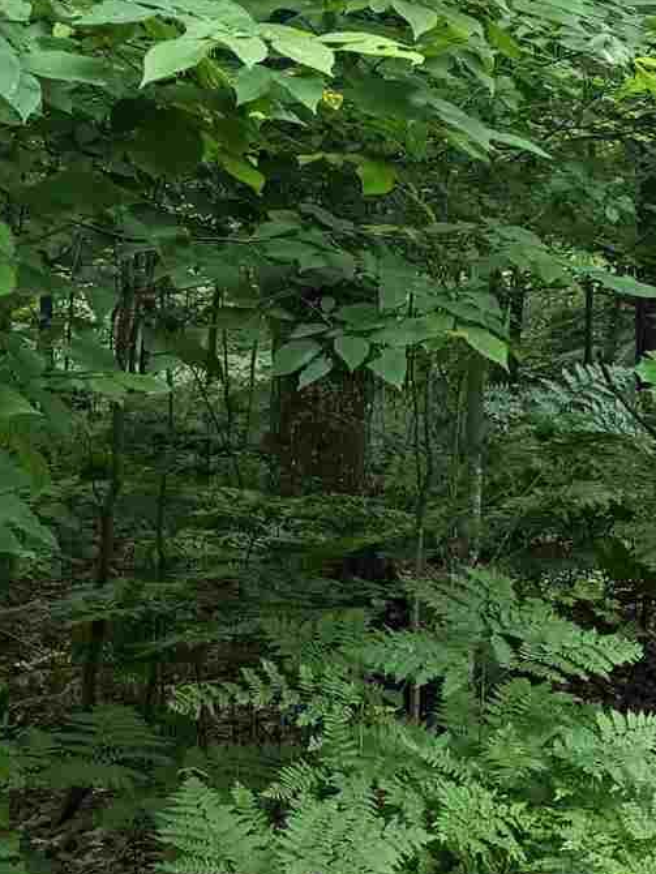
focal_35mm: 110
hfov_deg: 11.3
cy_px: 16
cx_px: 1553
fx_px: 2778
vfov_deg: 17.5
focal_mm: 6.76
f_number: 1.78
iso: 80
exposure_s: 1/229
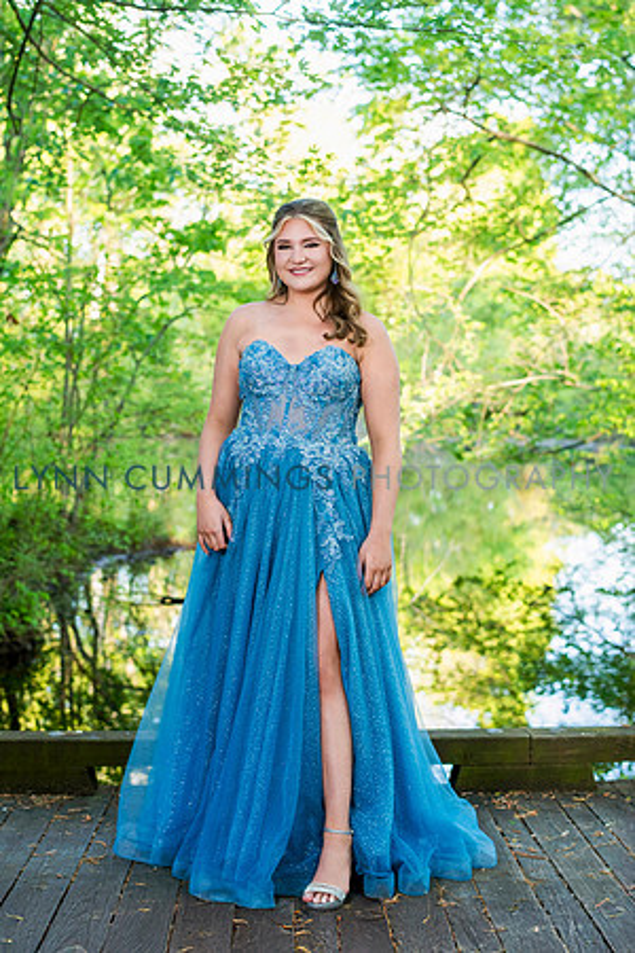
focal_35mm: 58
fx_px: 1534
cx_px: 318
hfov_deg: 23.4
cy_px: 476
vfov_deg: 34.5
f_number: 3.5
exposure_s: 1/250
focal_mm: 58
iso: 400
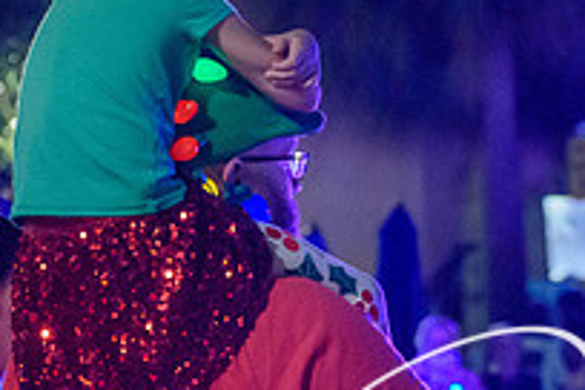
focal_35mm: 299
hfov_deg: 6.9
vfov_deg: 4.6
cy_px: 217
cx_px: 192
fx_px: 4858
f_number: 4.5
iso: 8000
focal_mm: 70
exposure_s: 1/125
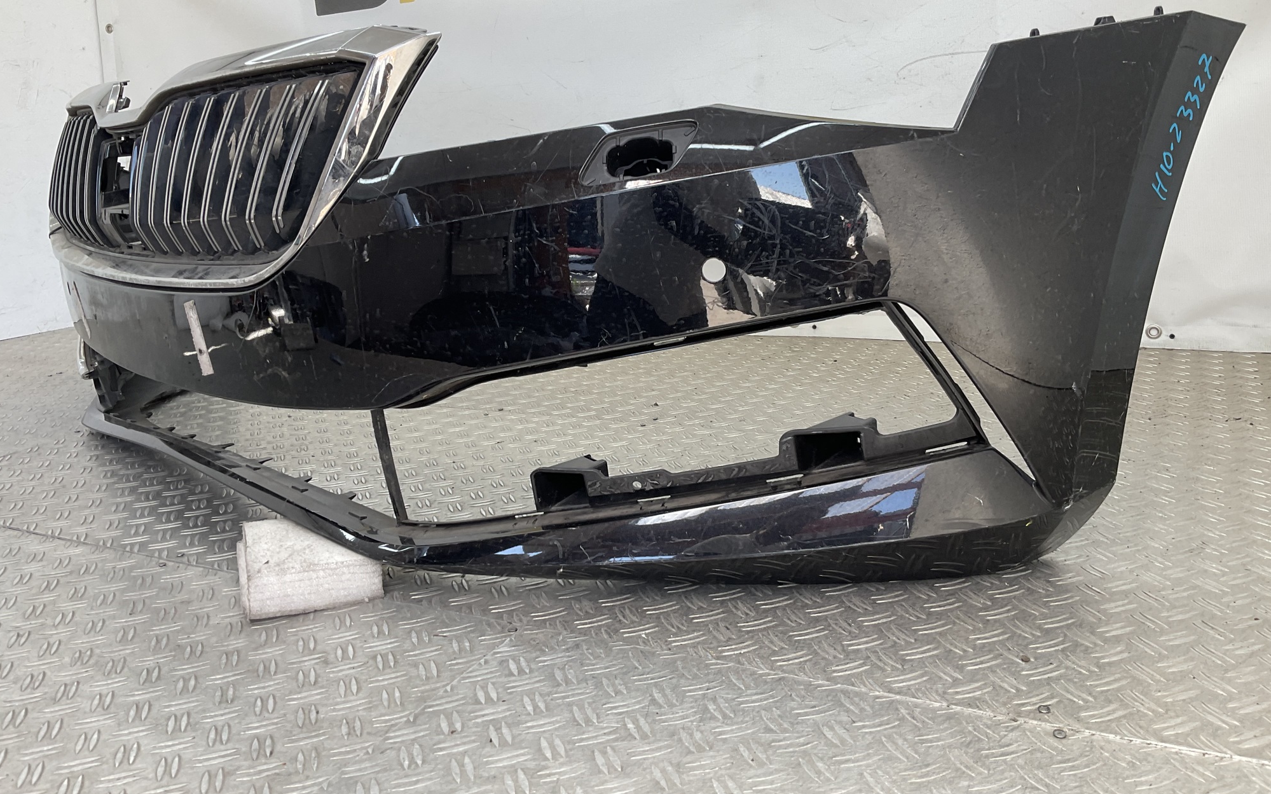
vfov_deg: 40.5
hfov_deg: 61.2
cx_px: 633
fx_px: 1074
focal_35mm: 31
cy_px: 348
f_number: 1.8
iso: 16
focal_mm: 3
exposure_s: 1/110
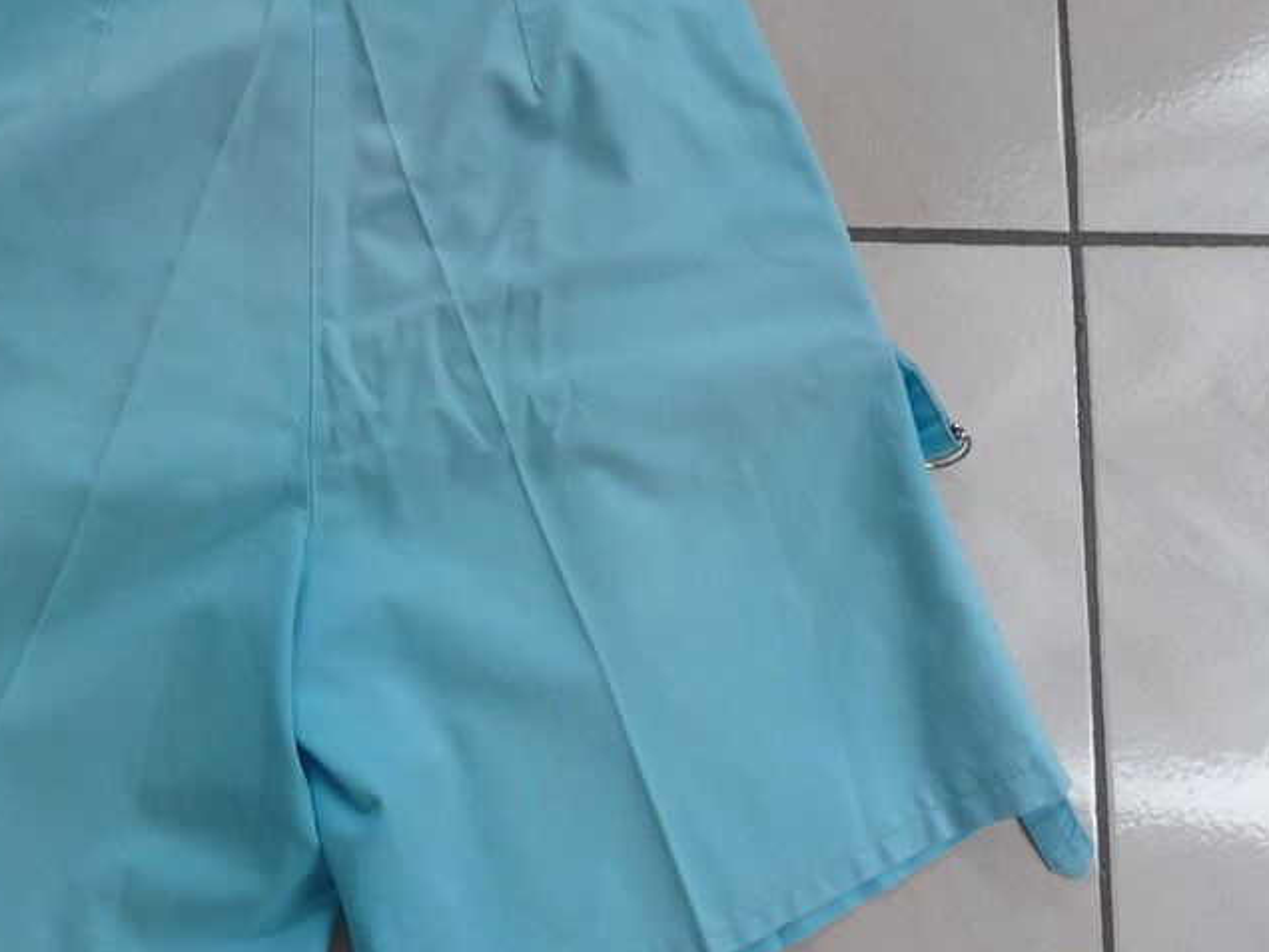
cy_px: 441
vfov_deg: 32.9
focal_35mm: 44
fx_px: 1613
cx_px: 363
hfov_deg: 42.0
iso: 100
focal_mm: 4.7
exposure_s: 1/40
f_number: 3.3
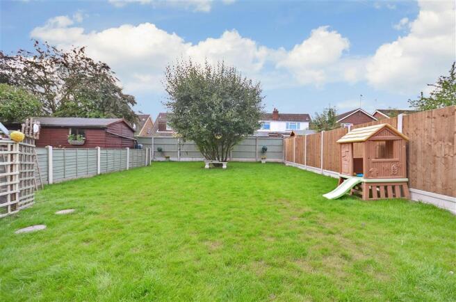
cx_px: 228
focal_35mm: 15
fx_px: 190
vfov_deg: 77.0
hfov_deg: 100.5
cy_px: 151
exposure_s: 1/160
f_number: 6.3
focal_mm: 10
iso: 200
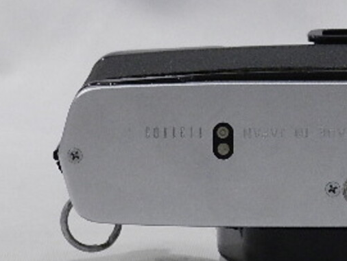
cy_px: 144
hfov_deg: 6.4
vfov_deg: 4.8
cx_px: 381
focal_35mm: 308
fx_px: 3089
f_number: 5
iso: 800
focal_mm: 23.1
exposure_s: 1/80
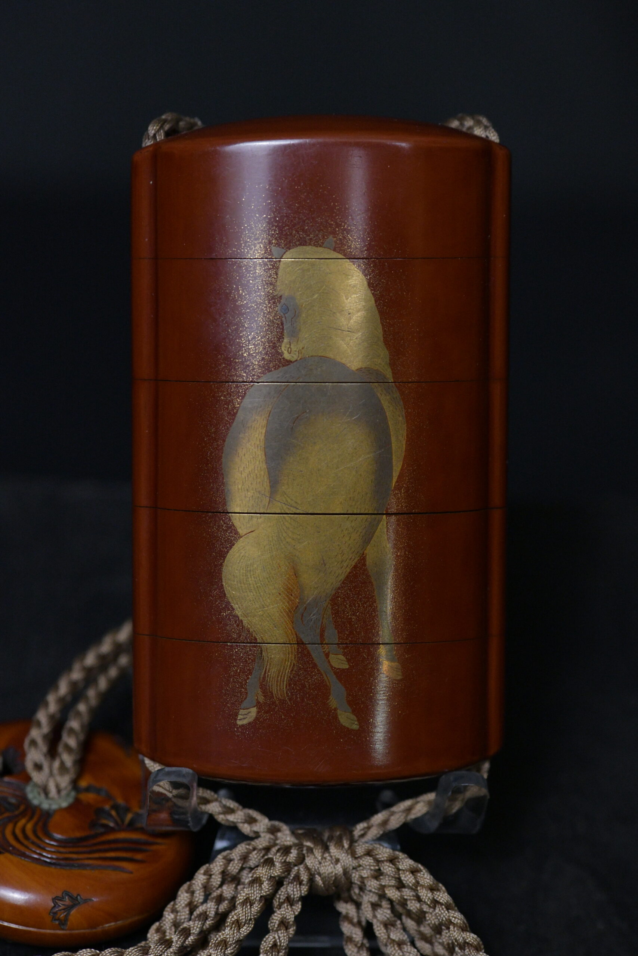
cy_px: 478
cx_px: 319
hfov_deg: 13.0
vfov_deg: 19.5
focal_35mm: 105
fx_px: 2791
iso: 5000
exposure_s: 1/125
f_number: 9
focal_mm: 105
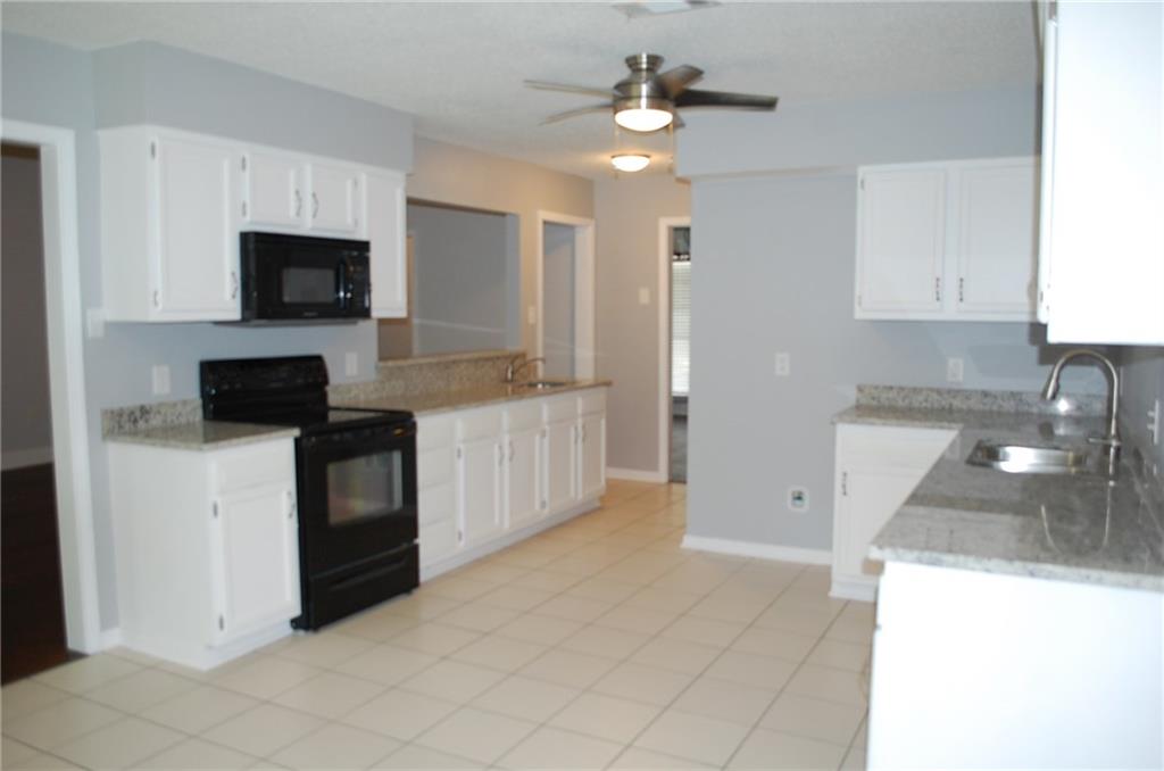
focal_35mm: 27
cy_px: 386
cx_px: 582
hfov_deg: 67.5
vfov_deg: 47.7
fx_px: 871
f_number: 3.5
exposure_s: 1/60
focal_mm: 18
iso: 400
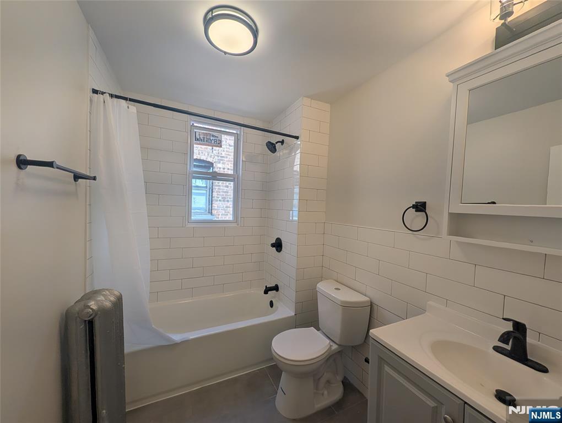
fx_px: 195
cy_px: 212
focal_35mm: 12
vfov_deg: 94.6
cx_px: 281
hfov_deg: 110.5
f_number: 1.7
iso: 43
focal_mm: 2.02
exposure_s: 1/732
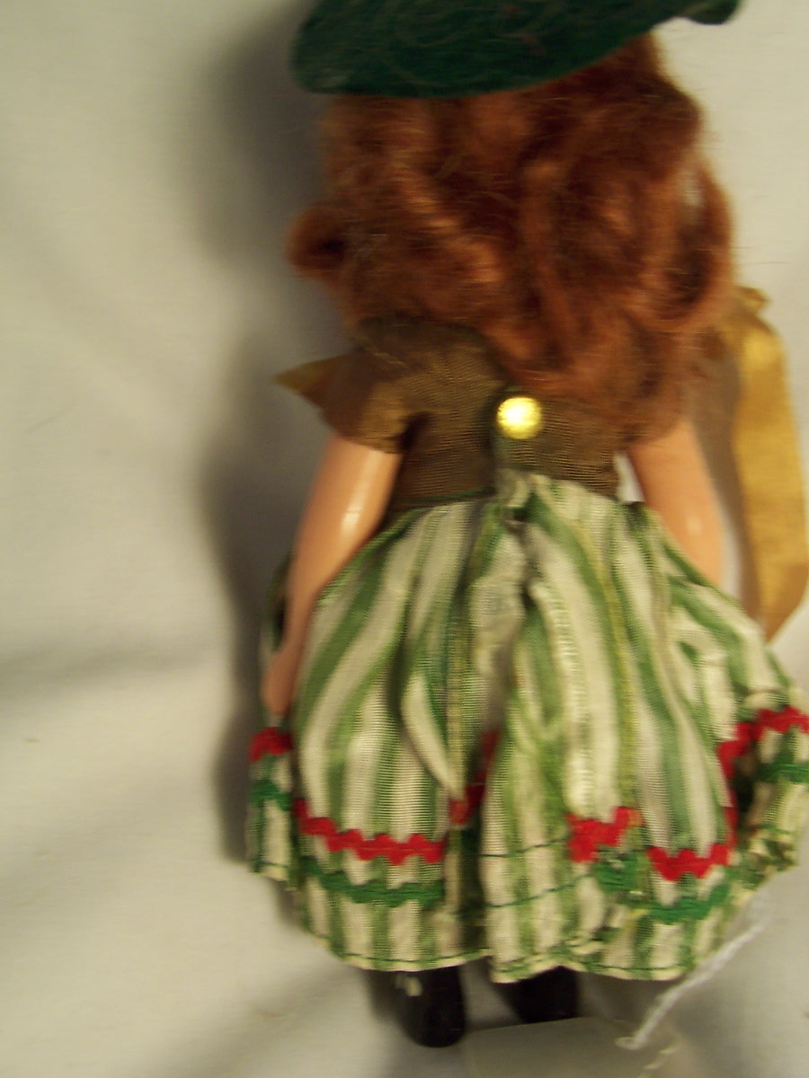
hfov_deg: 38.7
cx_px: 404
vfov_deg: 50.1
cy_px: 539
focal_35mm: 37
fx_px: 1153
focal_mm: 5.6
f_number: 2.8
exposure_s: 1/125
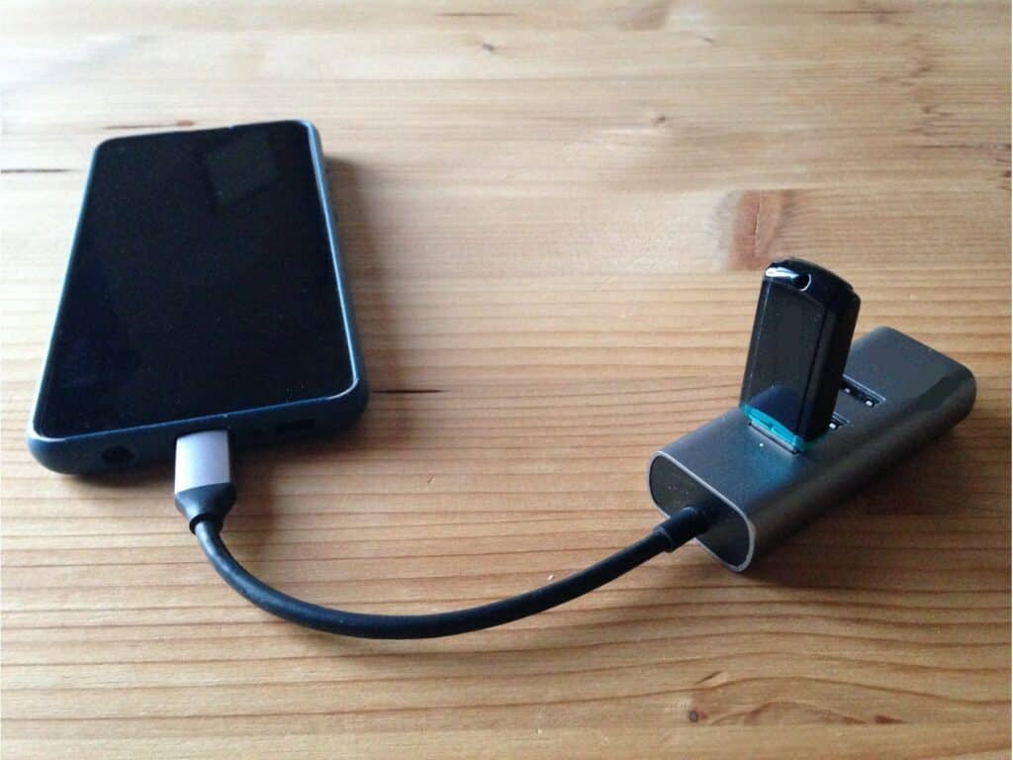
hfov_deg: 55.4
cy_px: 380
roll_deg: +2.3
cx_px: 506
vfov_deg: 42.9
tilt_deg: -40.0
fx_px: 966
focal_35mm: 33
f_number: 2.4
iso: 500
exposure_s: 1/15
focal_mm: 4.12
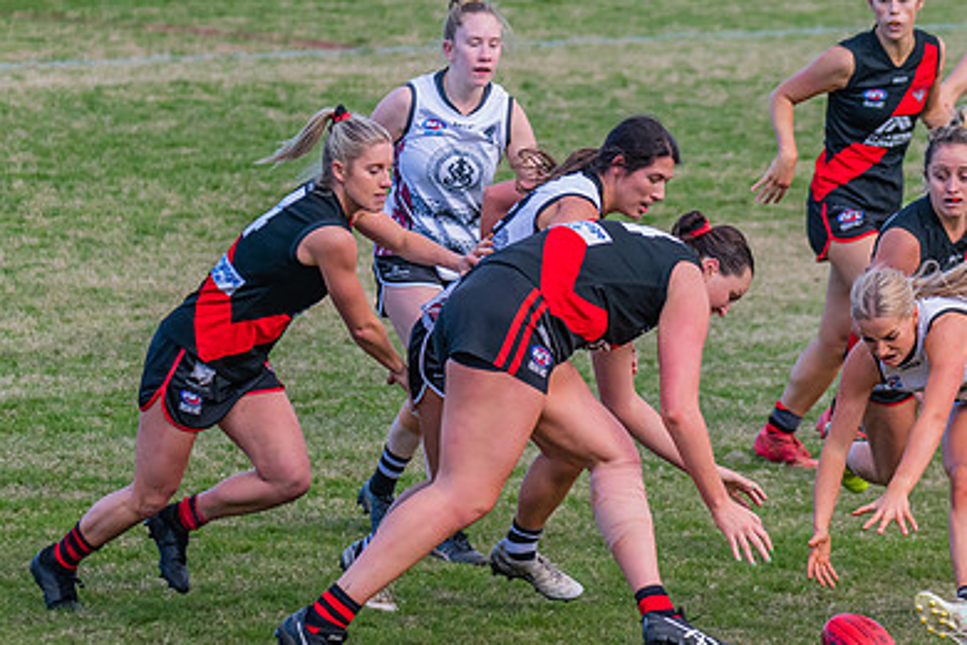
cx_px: 749
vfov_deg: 3.4
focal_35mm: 402
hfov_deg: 5.1
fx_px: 10797
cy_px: 355
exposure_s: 1/1250
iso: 800
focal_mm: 195
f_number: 5
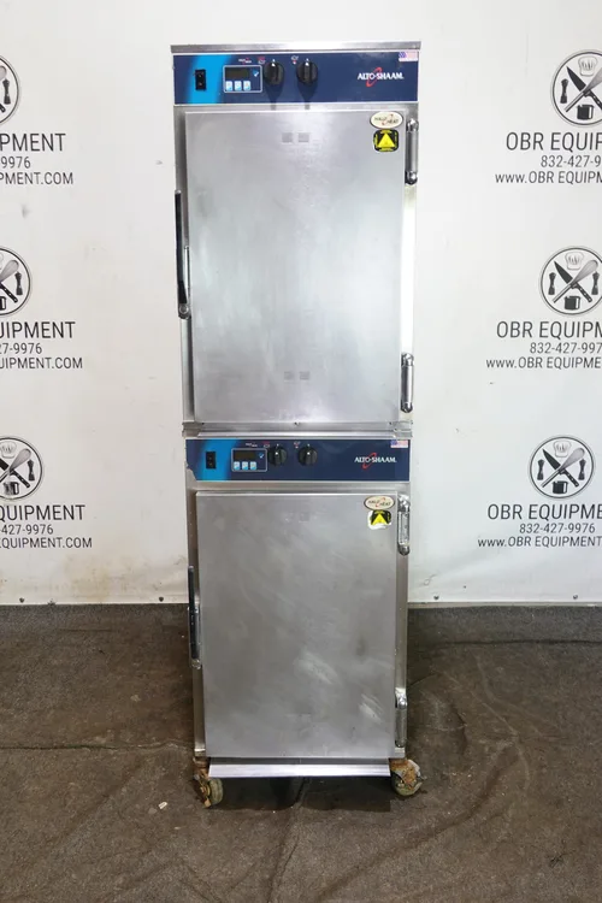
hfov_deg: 38.9
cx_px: 301
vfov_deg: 55.8
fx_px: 853
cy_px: 452
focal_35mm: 34
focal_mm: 12.51
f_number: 3.5
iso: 125
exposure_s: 1/6
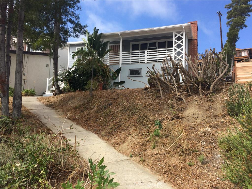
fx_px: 211
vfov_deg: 48.2
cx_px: 126
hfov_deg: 61.7
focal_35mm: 29
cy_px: 94
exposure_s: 1/1466
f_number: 2.2
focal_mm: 4.15
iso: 32
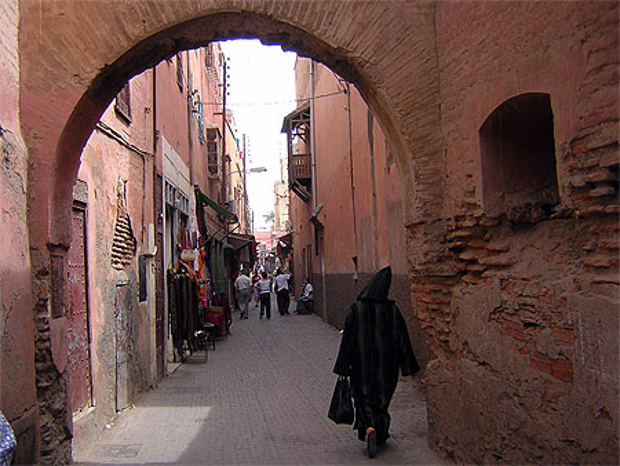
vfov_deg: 39.7
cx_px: 310
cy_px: 233
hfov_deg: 51.3
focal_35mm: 36
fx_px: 645
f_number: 2.6
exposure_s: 1/329
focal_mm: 4.7
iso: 100
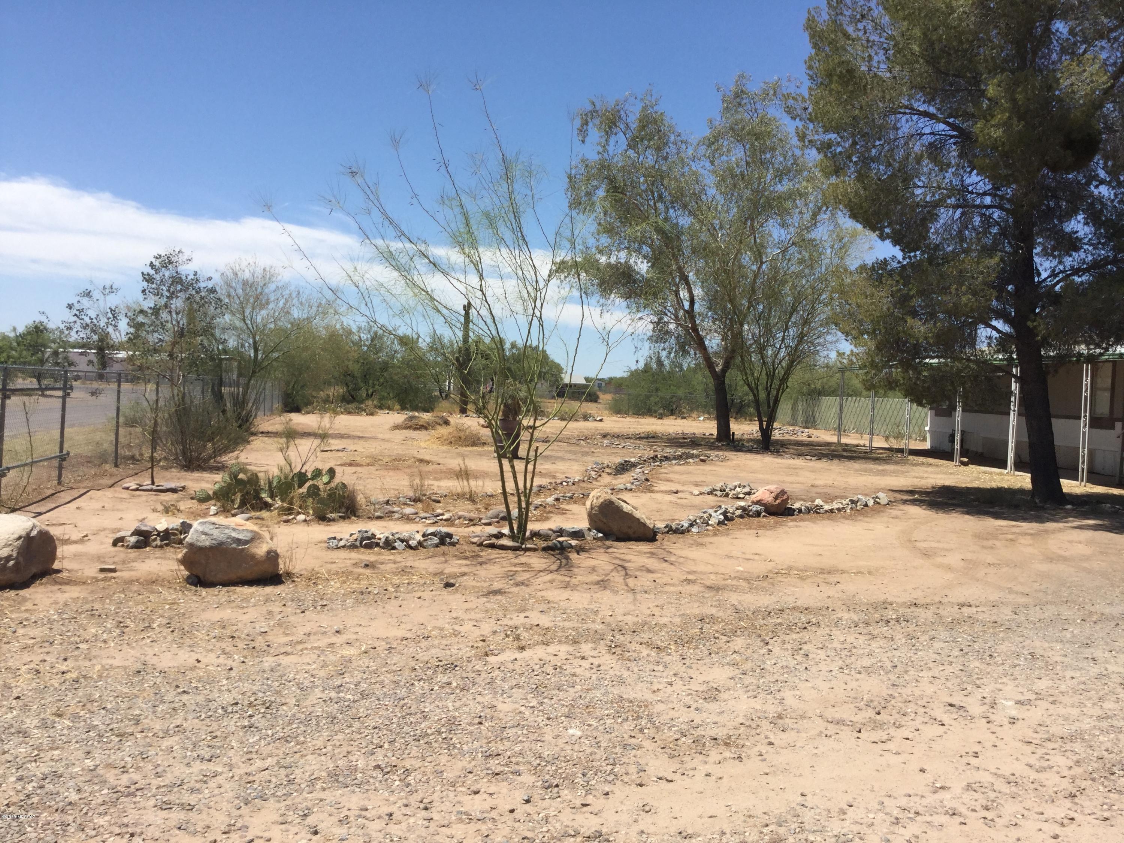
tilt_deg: -0.5
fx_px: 1007
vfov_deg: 45.4
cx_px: 562
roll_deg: -2.4
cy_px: 422
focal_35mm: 31
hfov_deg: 58.4
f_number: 2.4
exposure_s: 1/1597
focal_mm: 3.3
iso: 25
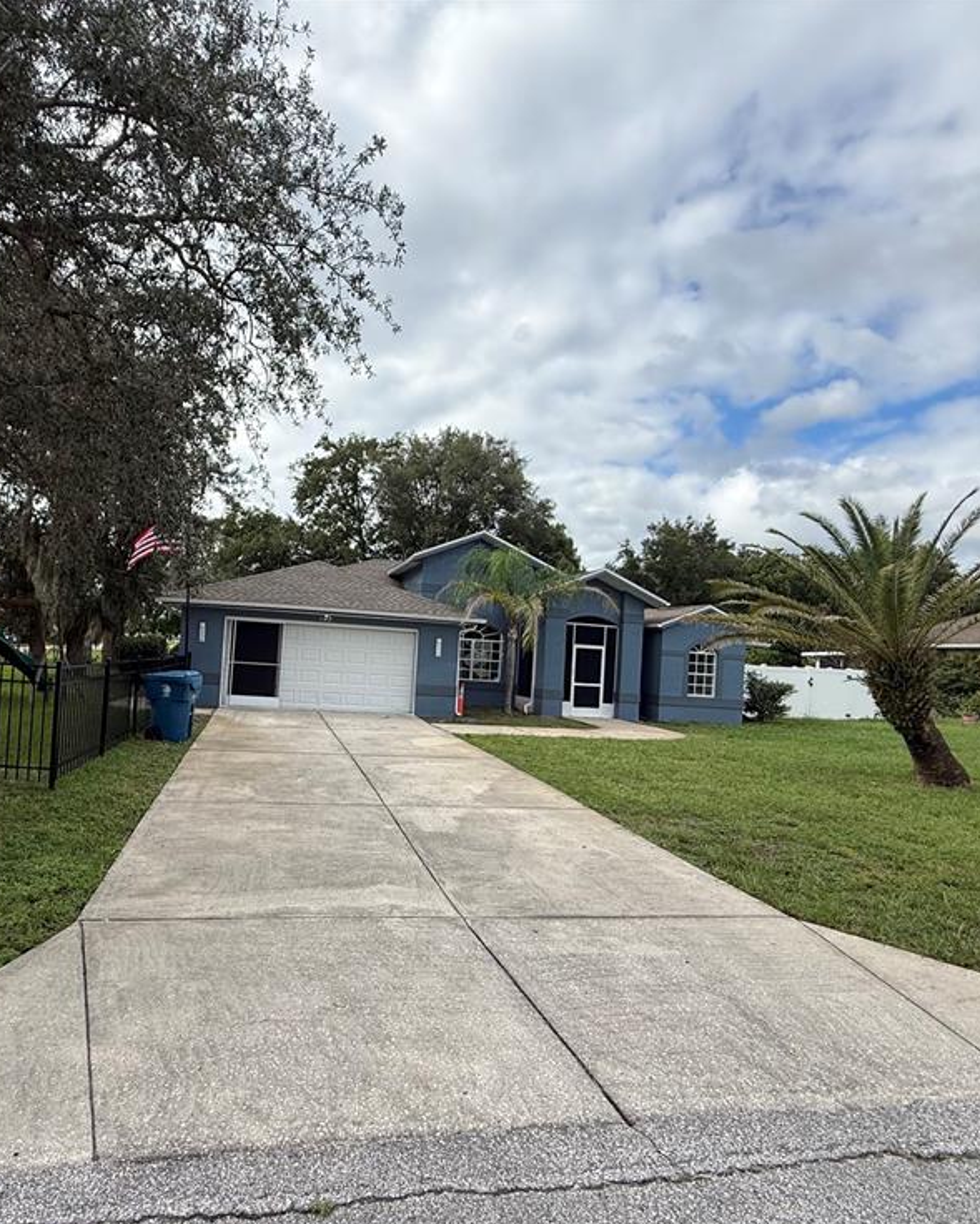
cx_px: 378
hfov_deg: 69.9
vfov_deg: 83.2
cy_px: 635
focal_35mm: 19
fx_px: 689
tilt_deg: +1.8
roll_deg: -3.5
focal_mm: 2.22
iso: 50
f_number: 2.2
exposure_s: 1/1259
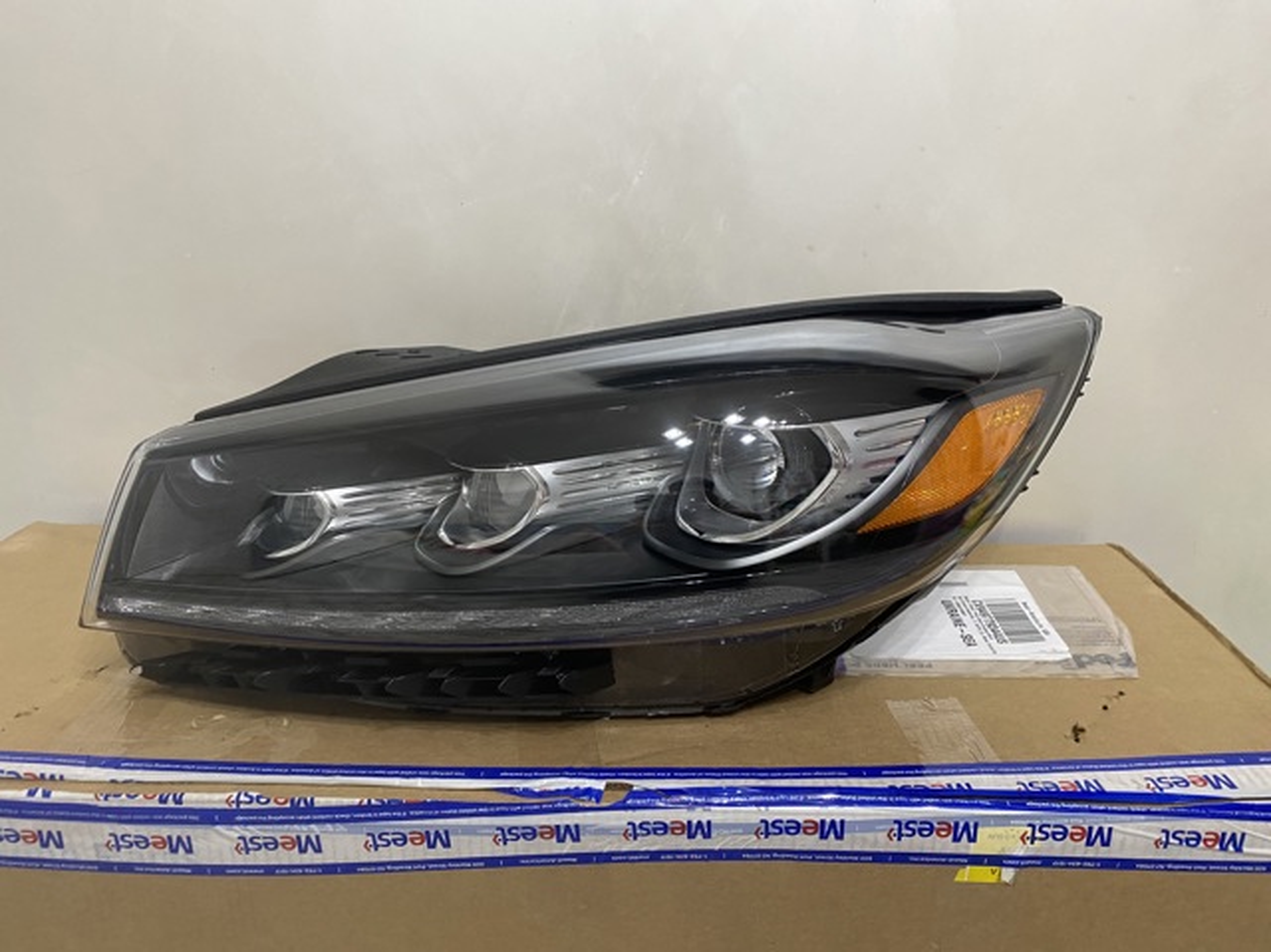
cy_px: 476
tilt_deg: -21.3
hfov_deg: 67.3
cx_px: 636
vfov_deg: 53.0
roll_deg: -0.8
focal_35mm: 26
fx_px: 954
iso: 250
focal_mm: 4.25
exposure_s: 1/50
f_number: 1.8
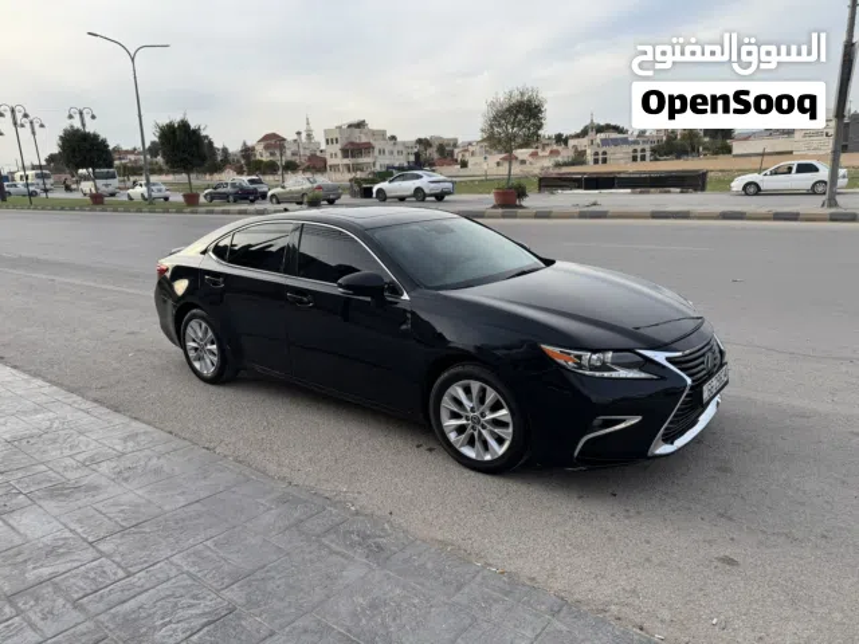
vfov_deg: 56.8
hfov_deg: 71.6
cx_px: 430
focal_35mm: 24
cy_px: 322
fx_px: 596
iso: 80
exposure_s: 1/1285
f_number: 1.78
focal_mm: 6.76
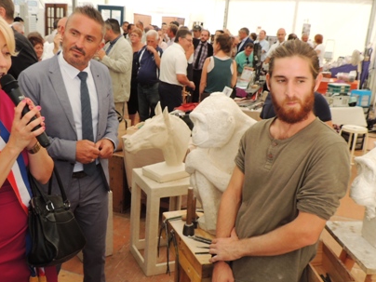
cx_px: 162
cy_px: 154
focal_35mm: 38
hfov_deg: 48.8
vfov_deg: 37.7
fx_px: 413
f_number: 3
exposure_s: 1/250
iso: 125
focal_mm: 4.3
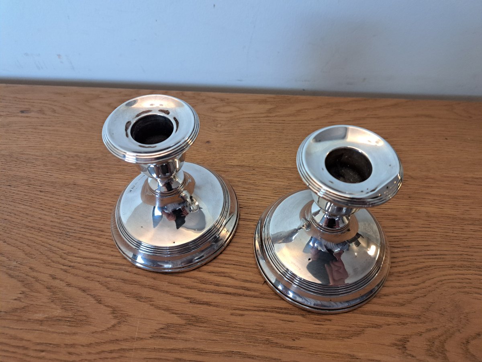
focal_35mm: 24
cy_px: 181
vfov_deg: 56.8
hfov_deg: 71.6
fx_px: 334
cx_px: 241
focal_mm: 5.23
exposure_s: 1/50
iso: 250
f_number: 1.8
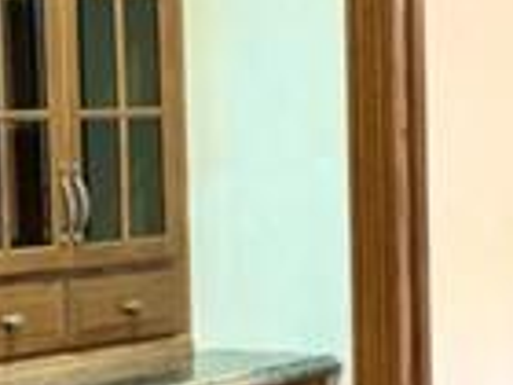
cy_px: 275
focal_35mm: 176
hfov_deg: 11.2
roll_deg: +1.0
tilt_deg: -4.5
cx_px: 366
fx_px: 2608
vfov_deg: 8.4
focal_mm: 6.76
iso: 400
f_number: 1.78
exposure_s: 1/60
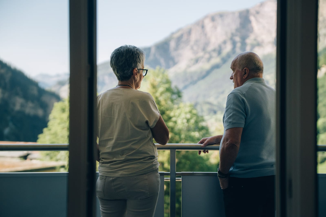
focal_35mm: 67
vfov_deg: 20.3
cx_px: 163
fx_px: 607
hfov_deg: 30.1
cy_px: 108
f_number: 2.5
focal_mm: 66
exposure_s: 1/4000
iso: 1250
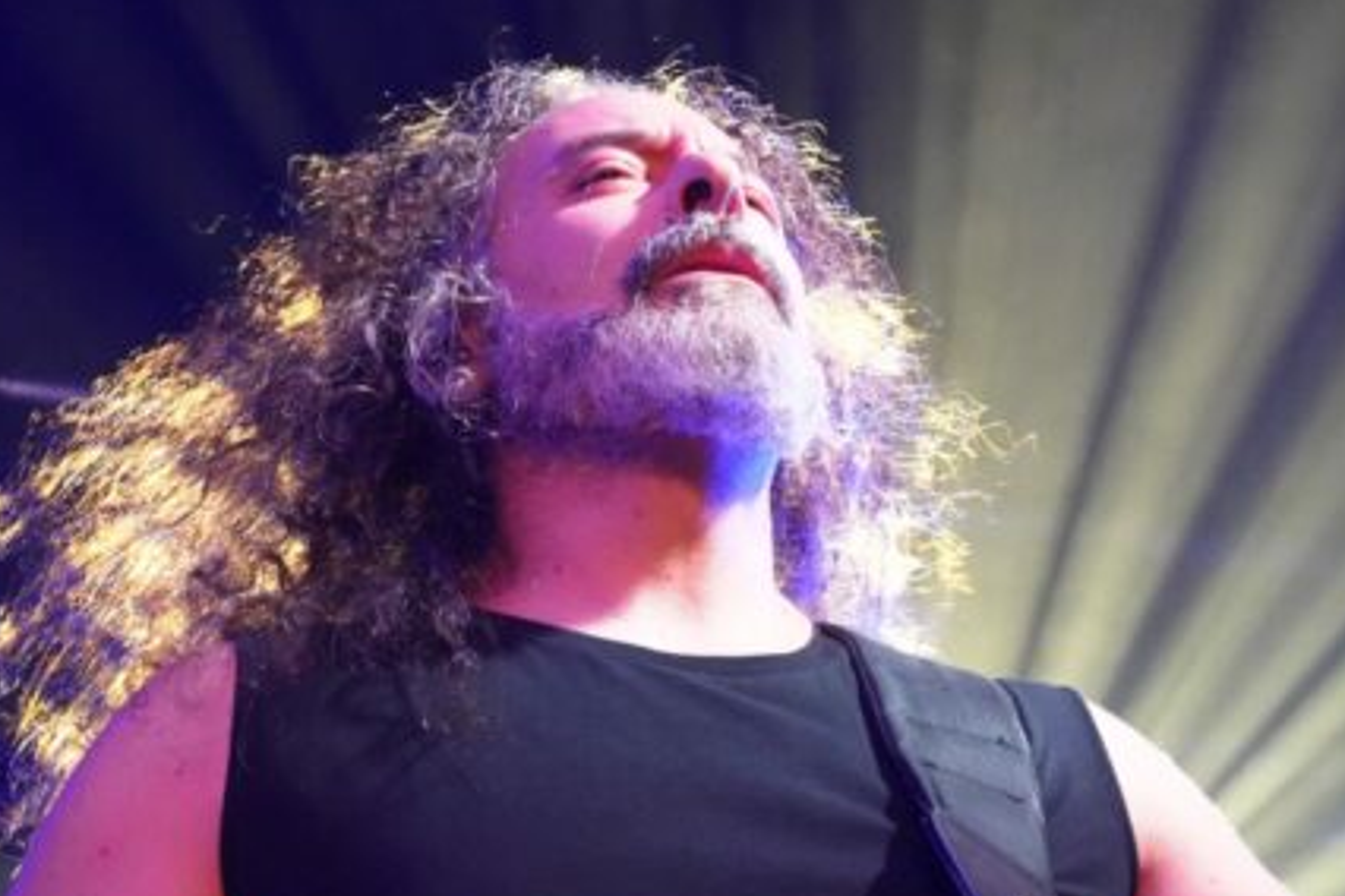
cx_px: 830
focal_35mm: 92
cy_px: 691
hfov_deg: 22.1
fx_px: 3437
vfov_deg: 14.8
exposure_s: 1/160
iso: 5000
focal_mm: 34
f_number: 4
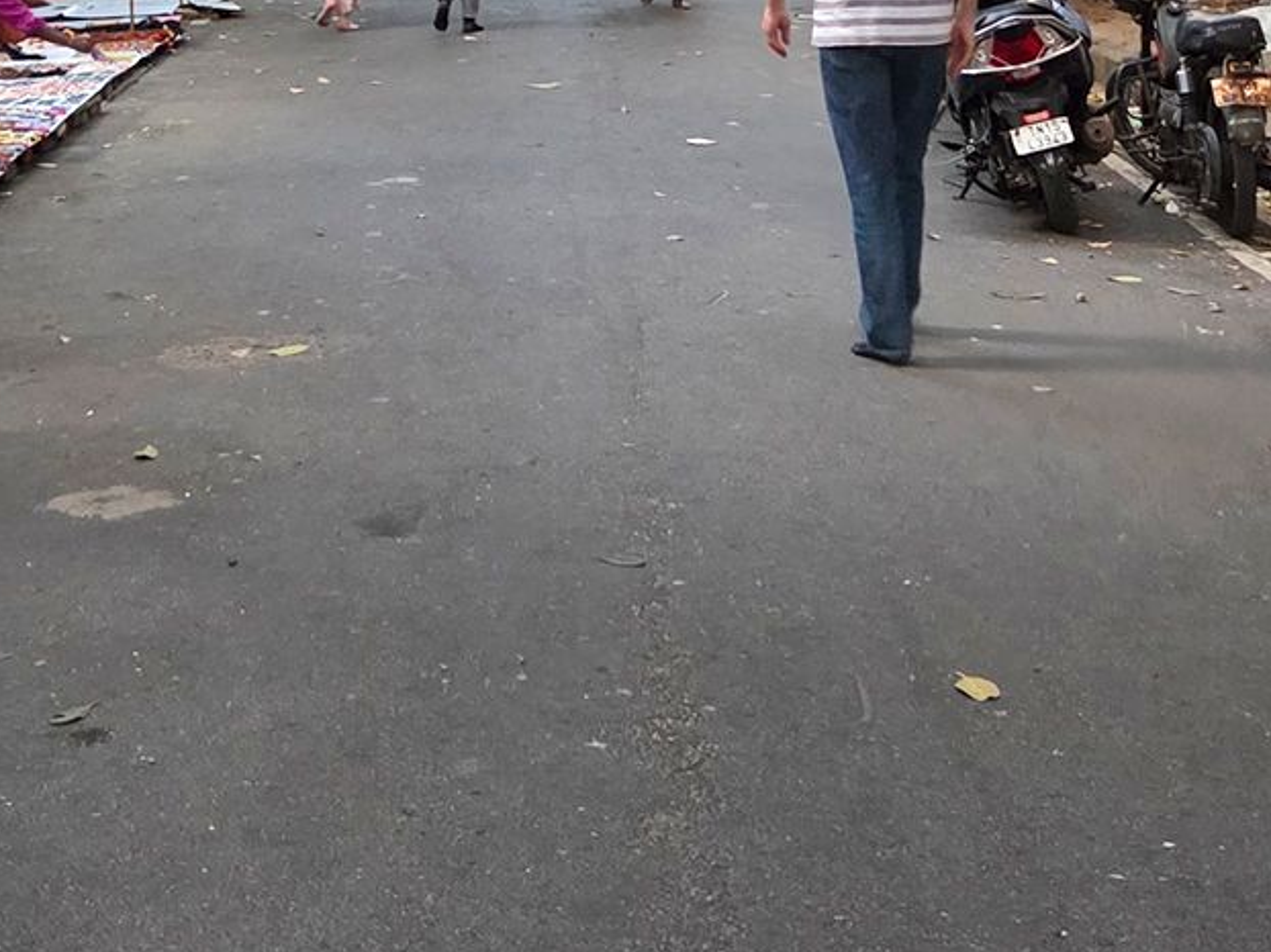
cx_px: 539
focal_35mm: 74
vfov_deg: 18.6
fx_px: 2716
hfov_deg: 26.3
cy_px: -270
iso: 640
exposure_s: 1/100
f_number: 1.8
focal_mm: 5.4
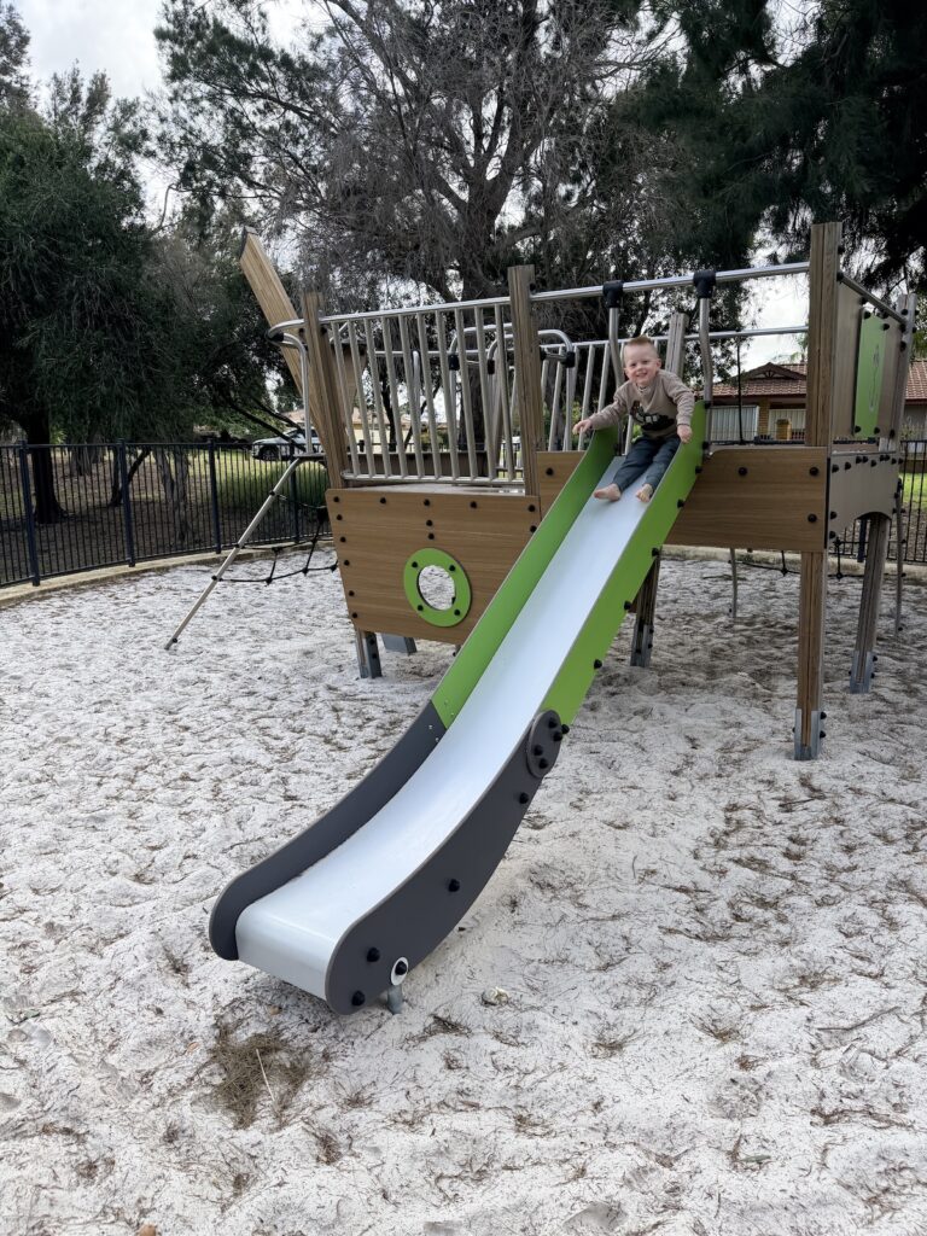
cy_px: 618
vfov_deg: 71.6
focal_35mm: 24
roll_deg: -0.6
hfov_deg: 56.8
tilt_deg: -12.2
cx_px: 464
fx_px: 857
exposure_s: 1/1493
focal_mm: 6.76
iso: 100
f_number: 1.78
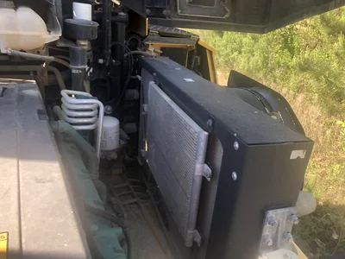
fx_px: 279
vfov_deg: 49.7
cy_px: 130
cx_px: 172
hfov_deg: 63.4
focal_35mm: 28
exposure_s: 1/148
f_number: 1.8
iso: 20
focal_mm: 3.99
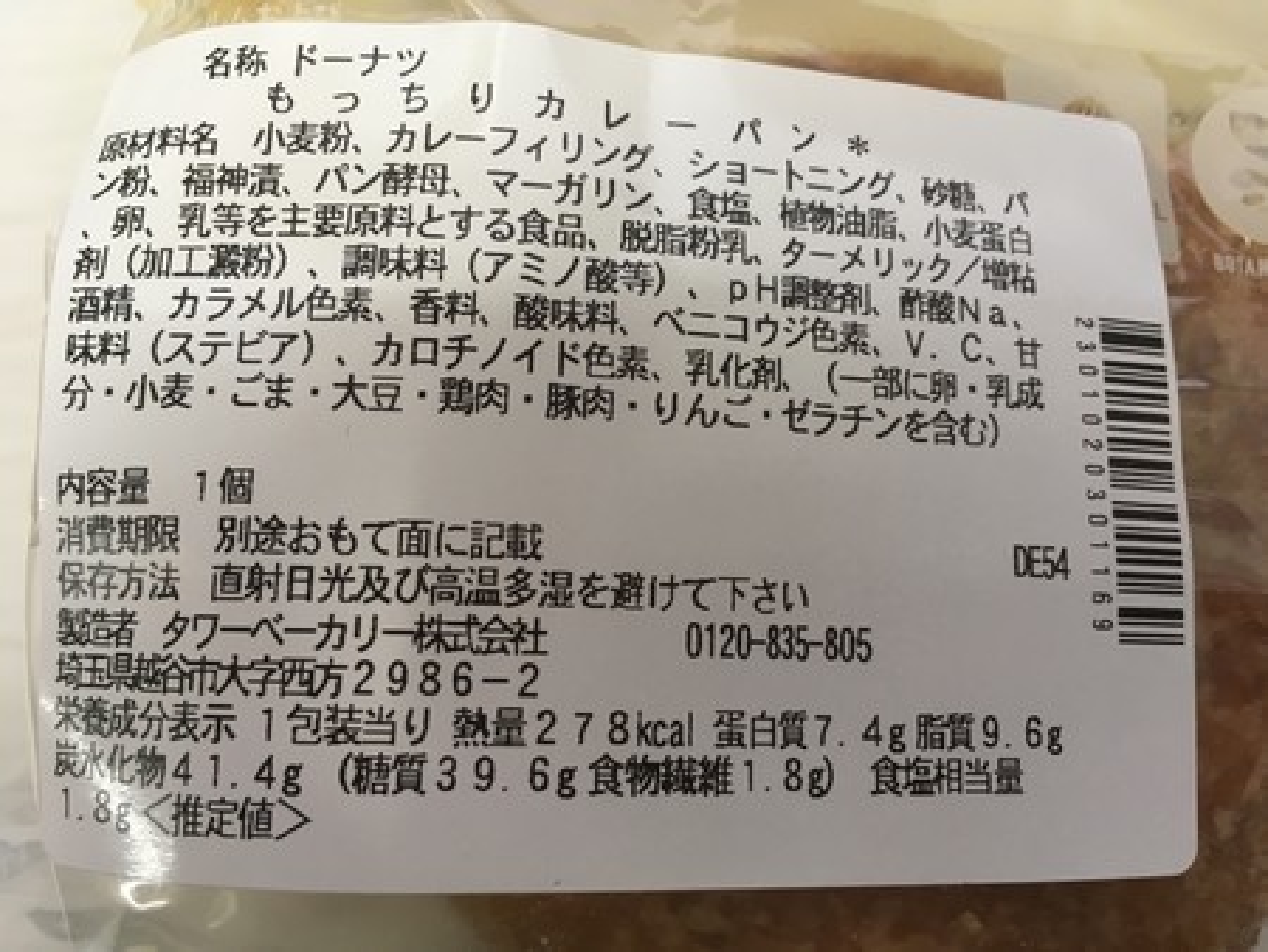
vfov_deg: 48.3
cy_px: 476
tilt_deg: -81.0
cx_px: 634
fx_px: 1063
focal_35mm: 29
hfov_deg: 61.6
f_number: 2.2
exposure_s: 1/30
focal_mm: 4.15
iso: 32
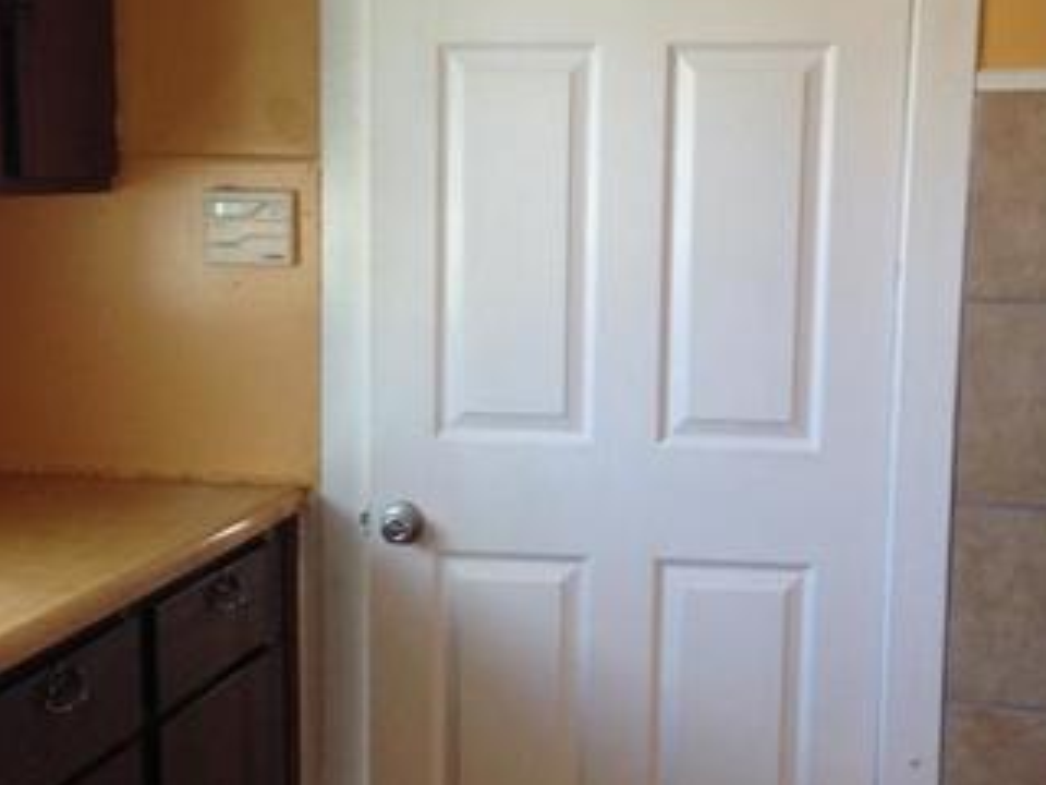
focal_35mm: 66
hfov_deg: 29.4
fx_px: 1994
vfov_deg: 22.2
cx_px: 515
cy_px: 491
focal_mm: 4.12
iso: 125
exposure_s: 1/20
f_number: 2.4
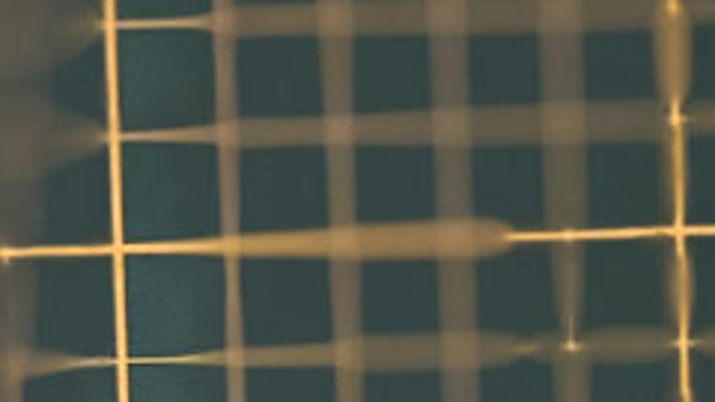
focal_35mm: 223
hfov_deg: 9.4
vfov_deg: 5.3
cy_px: 911
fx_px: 4228
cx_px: 1058
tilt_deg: -86.8
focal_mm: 6.86
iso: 640
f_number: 1.78
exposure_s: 1/40
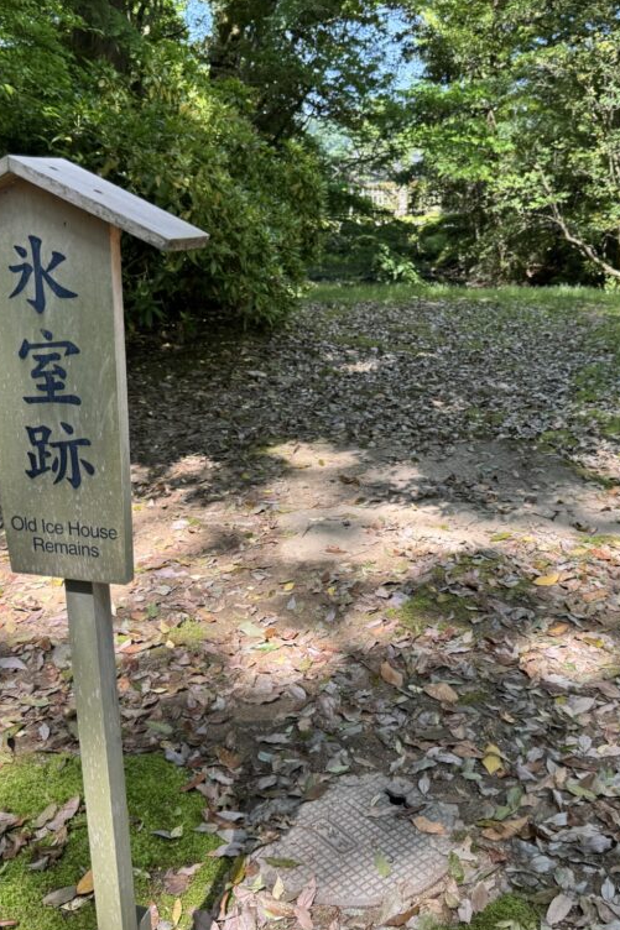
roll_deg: +1.9
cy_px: 470
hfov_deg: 38.7
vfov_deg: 55.8
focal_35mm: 34
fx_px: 879
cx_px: 379
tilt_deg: -16.8
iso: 80
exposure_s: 1/454
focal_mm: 6.76
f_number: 1.78
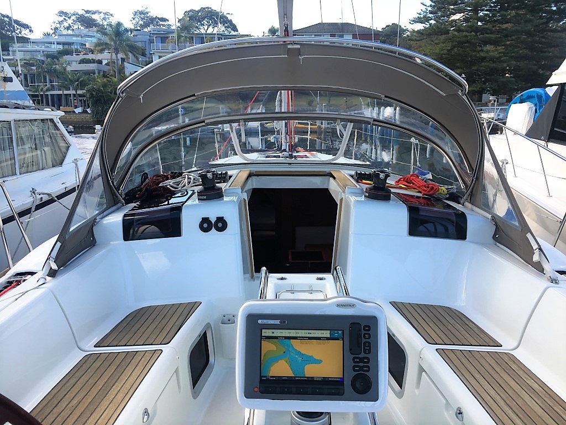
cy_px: 212
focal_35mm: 29
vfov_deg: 48.2
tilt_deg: -12.7
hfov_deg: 61.7
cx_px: 283
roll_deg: +0.1
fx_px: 474
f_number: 2.2
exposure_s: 1/240
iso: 25
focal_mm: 4.15
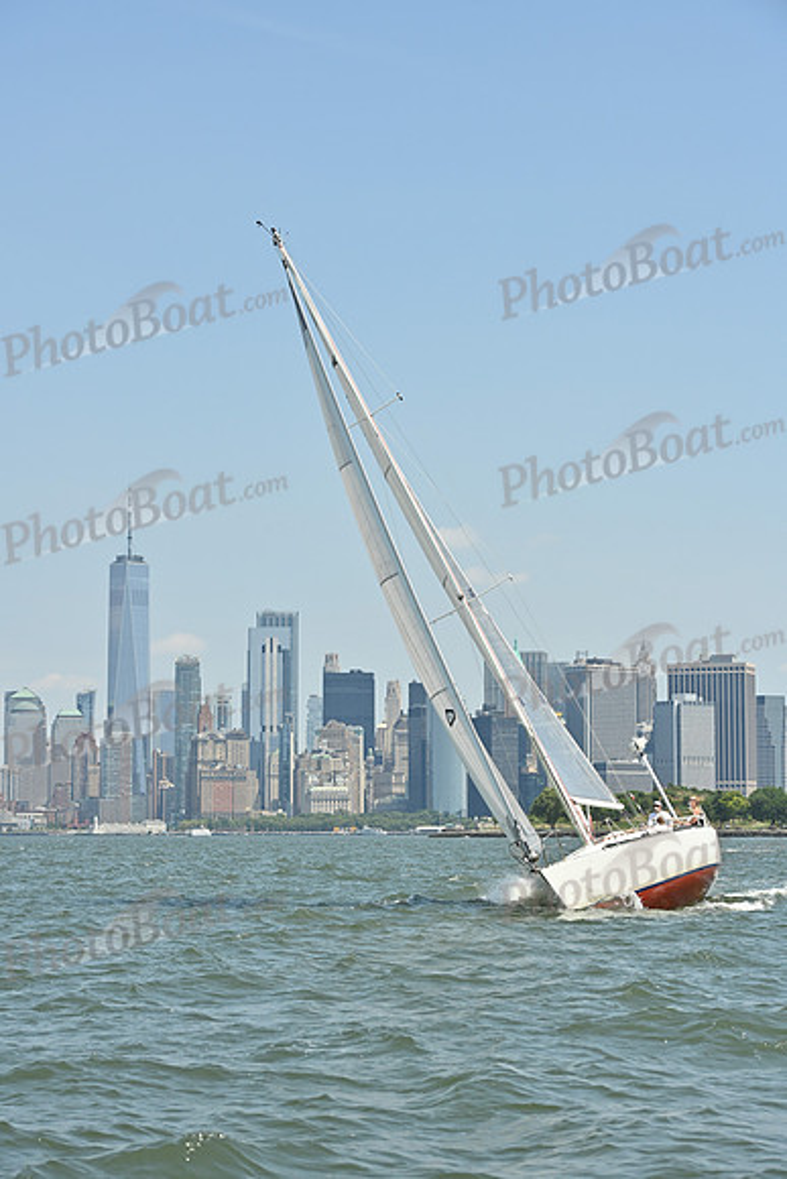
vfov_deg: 24.8
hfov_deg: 16.7
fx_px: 2687
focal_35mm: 82
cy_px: 590
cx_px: 394
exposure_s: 1/1250
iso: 320
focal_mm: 82
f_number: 9
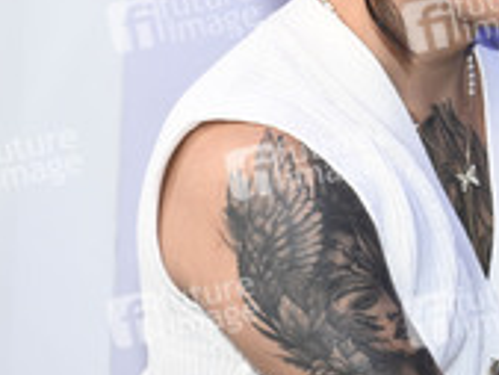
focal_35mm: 169
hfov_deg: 11.5
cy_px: 92
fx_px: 2438
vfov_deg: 8.8
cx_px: 518
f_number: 4.5
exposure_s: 1/250
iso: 1250
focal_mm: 66
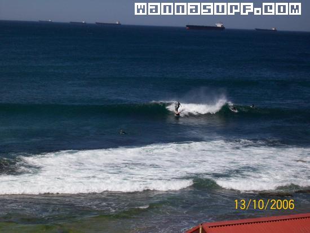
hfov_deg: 18.2
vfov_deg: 13.7
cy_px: 116
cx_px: 155
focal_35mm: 108
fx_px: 967
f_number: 8.5
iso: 80
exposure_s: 1/724
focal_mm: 18
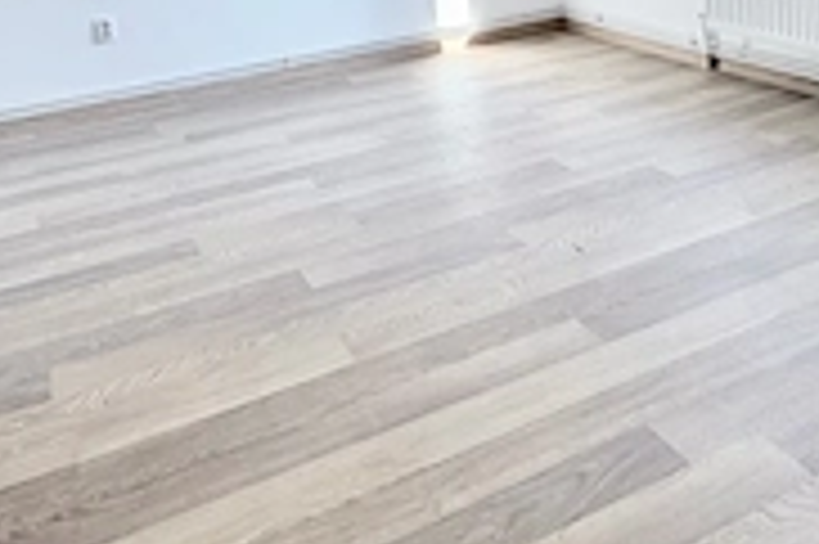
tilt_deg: -8.7
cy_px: -45
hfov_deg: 58.0
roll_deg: +4.0
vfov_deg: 35.5
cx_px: 306
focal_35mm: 32
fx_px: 727
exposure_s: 1/121
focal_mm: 2.22
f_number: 2.2
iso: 64
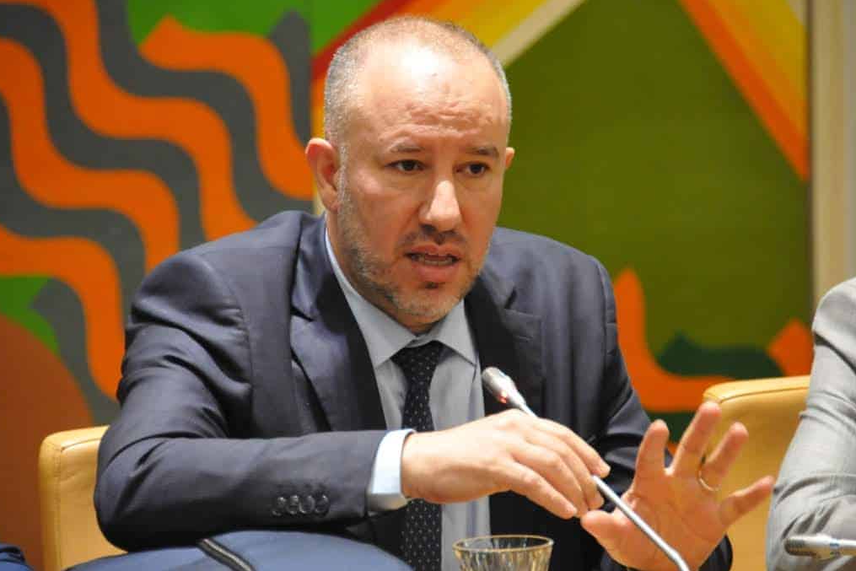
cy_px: 285
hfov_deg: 8.0
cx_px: 425
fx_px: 6111
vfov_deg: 5.3
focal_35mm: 257
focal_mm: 170
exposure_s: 1/25
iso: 3200
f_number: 5.6
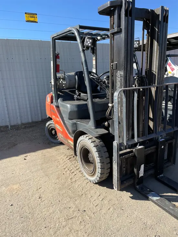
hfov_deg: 53.1
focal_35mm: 26
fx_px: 178
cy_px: 118
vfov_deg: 67.3
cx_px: 89
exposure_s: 1/1795
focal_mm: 4.2
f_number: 1.6
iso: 32
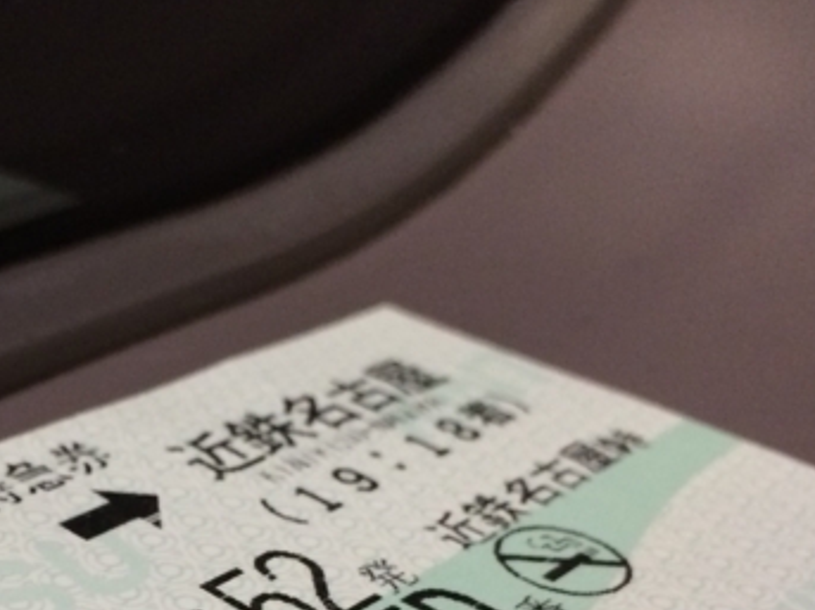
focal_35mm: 70
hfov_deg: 27.2
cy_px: 603
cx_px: 147
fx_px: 1648
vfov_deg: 20.4
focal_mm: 4.12
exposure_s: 1/30
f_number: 2.2
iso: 160
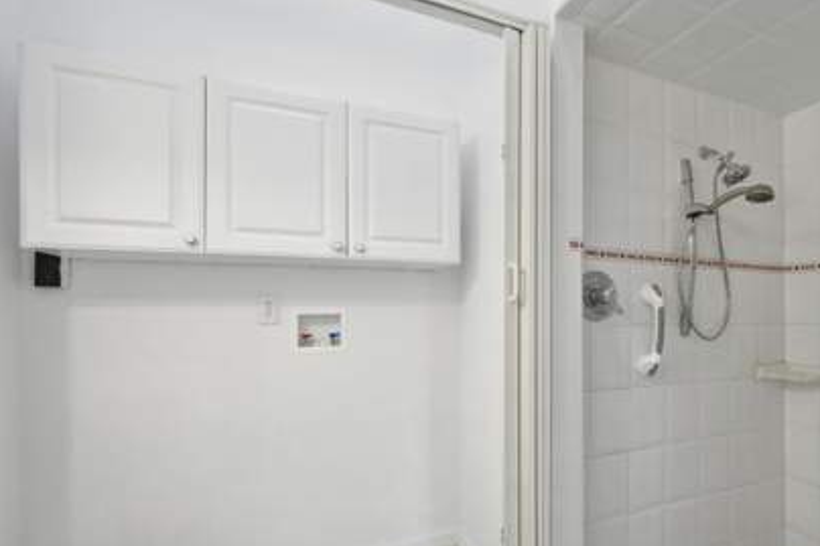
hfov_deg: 86.1
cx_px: 483
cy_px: 305
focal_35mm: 19
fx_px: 433
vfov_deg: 64.3
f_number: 8
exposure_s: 1/1600
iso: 2500
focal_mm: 16
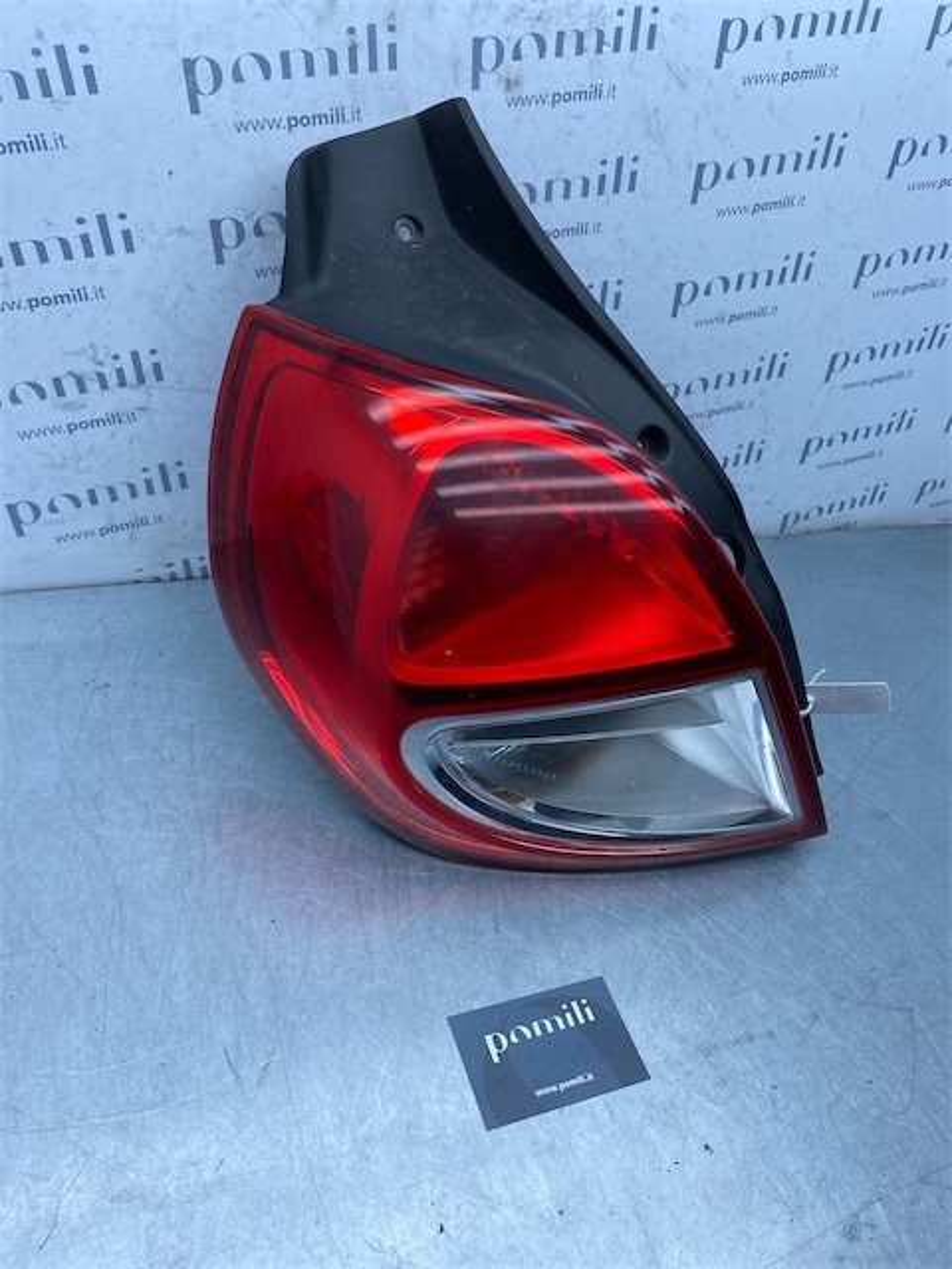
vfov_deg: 67.3
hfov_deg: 53.1
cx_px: 476
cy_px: 634
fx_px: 953
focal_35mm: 26
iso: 32
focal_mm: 4.25
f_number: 1.8
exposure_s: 1/742
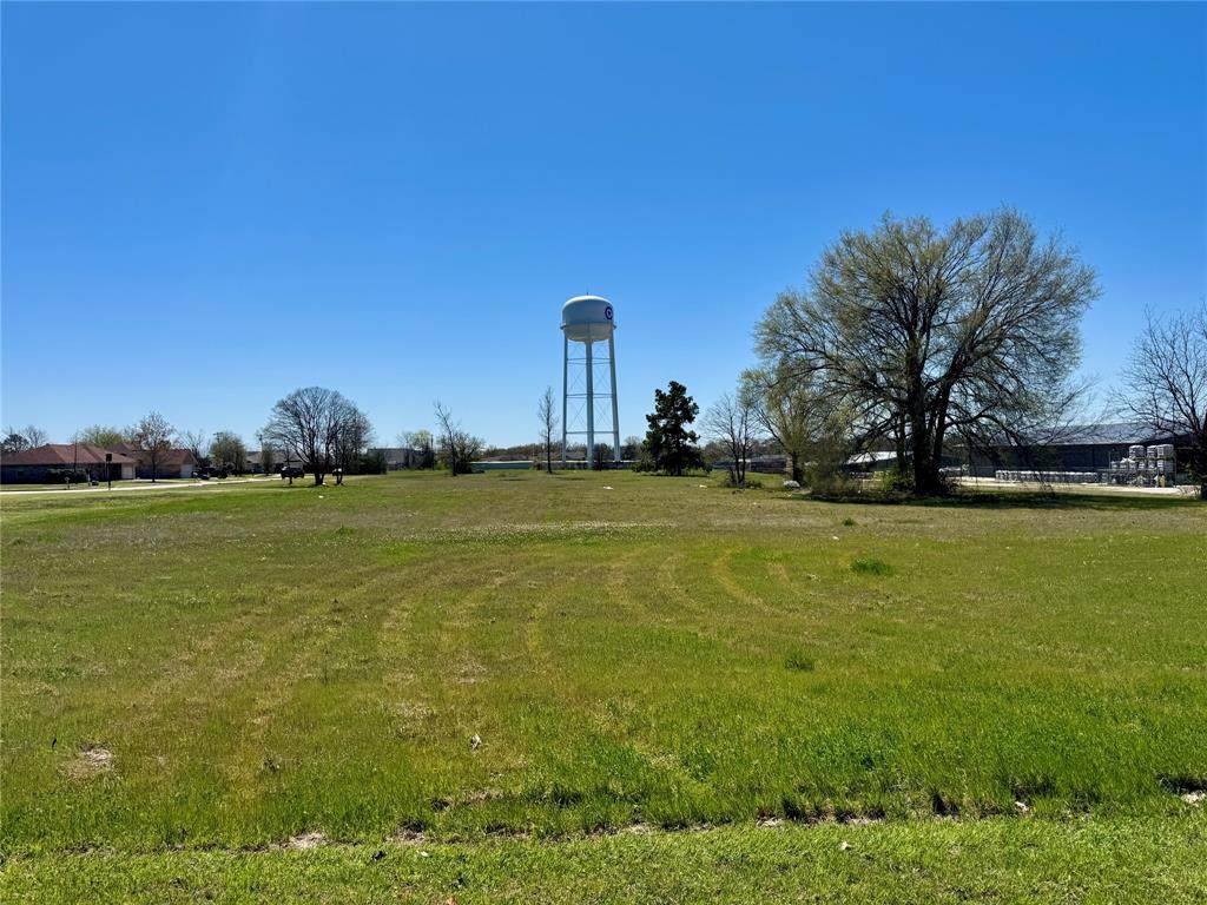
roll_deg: +1.5
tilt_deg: -0.3
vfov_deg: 56.8
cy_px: 452
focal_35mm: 24
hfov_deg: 71.6
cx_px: 604
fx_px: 837
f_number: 1.78
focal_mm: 6.76
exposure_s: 1/7937
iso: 80
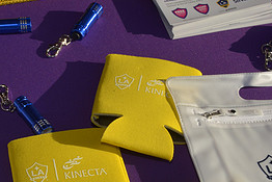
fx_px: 635
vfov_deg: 16.1
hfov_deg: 24.1
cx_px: 101
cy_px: 159
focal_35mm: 84
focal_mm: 38
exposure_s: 1/250
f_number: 18
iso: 400
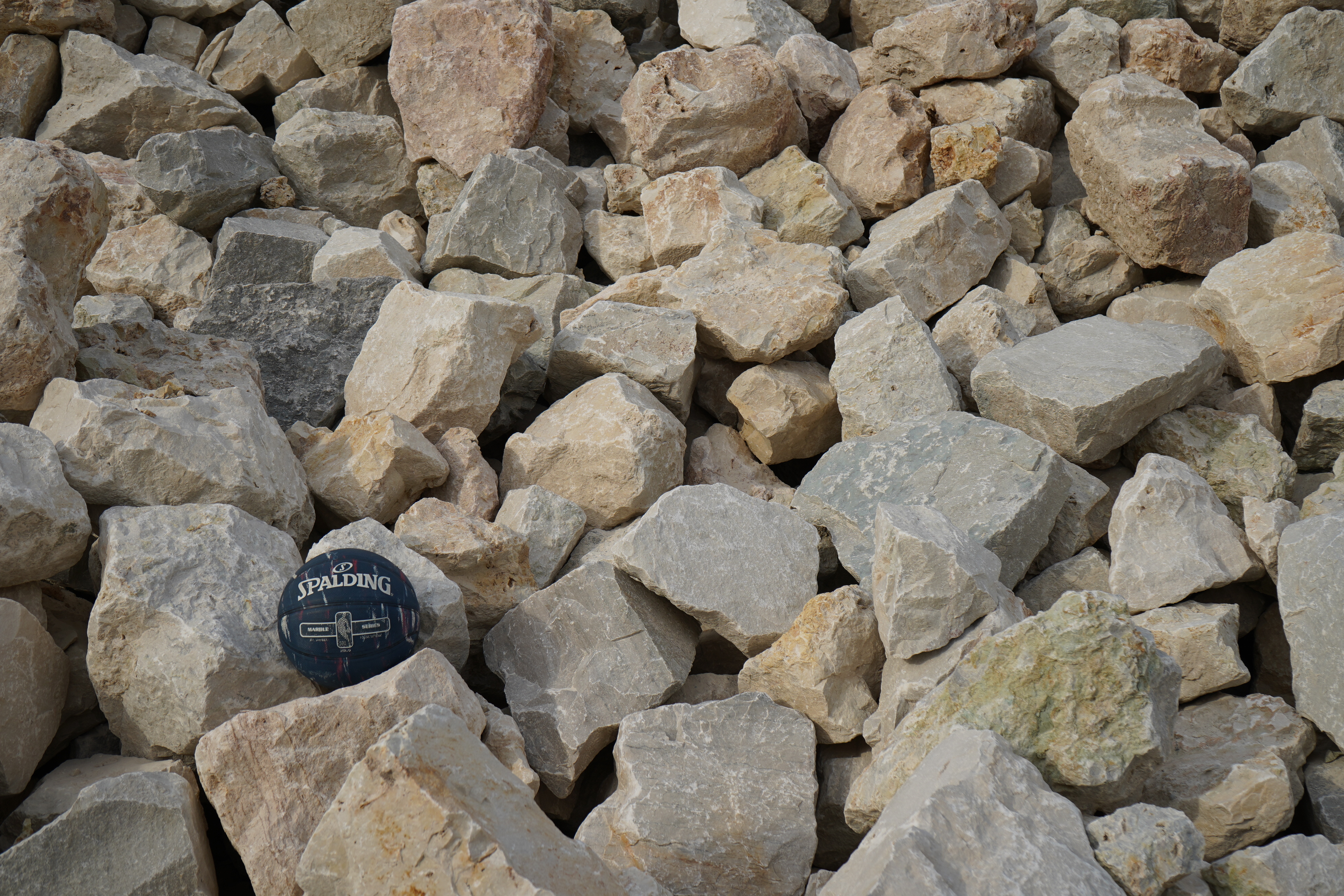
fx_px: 1792
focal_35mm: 48
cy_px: 448
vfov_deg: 28.1
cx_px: 672
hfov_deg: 41.1
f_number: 7.1
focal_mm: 48
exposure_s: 1/400
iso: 100
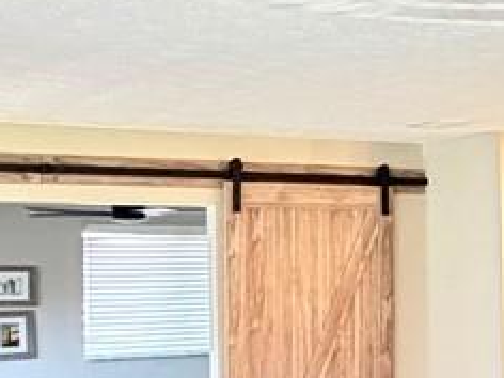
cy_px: 275
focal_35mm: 95
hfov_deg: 17.8
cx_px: 816
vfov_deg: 15.5
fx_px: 1383
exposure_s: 1/60
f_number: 2.2
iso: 1000
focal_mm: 2.22
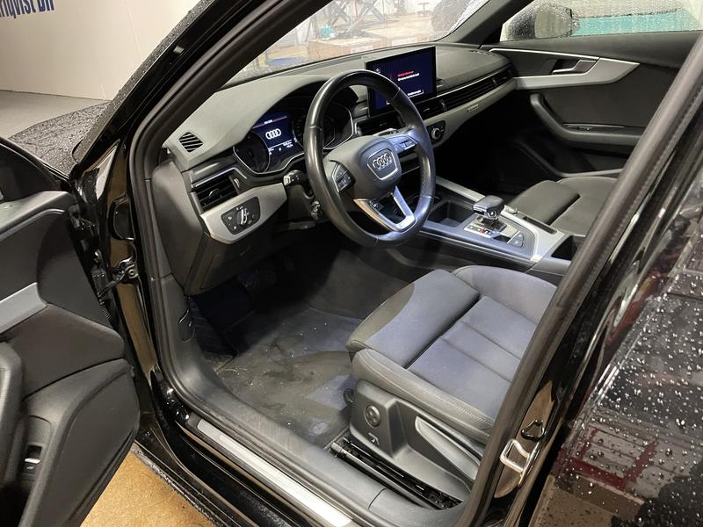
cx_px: 352
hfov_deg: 67.3
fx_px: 528
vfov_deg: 53.1
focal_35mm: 26
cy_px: 264
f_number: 1.6
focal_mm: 4.2
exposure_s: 1/25
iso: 640
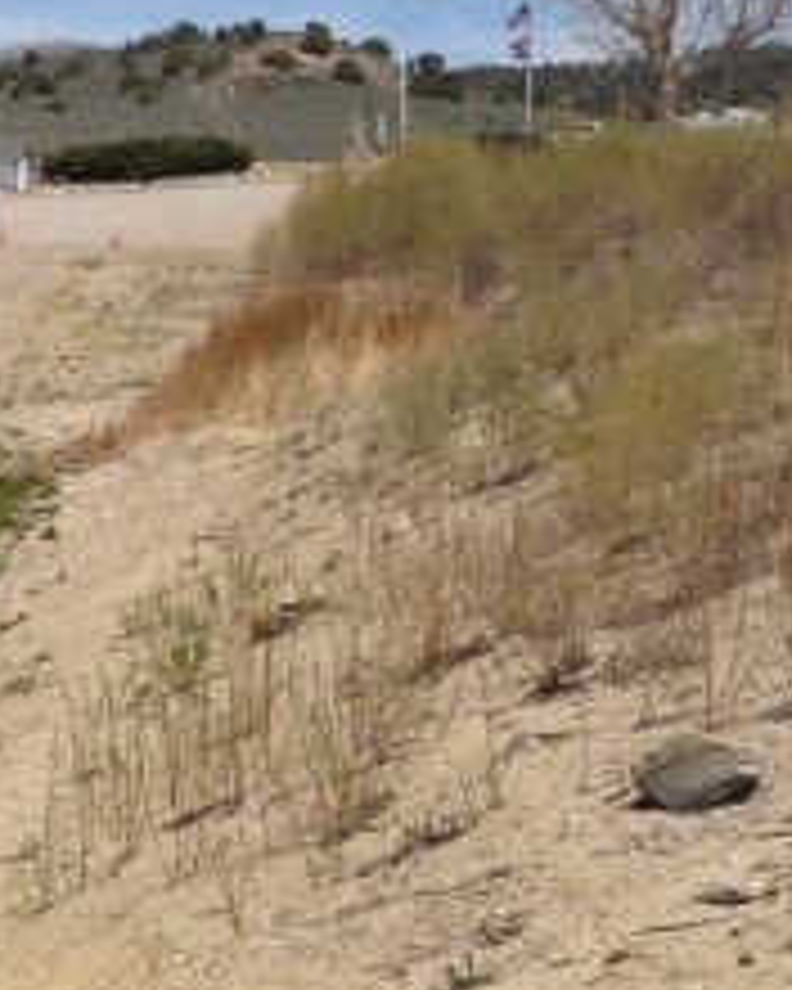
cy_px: 378
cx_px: -670
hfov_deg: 12.7
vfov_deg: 17.4
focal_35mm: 110
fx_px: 3223
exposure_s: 1/2463
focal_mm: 4.12
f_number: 2.4
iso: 50
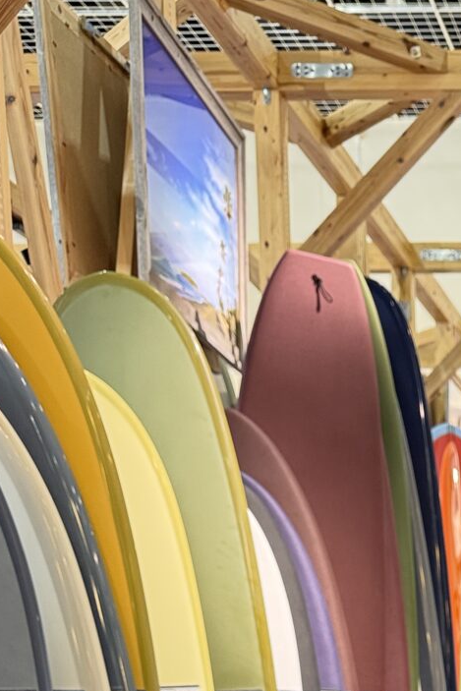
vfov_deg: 24.9
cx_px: 693
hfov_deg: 17.3
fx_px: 1363
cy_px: 887
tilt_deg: -7.3
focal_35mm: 71
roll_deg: -0.6
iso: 125
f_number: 1.78
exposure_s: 1/60
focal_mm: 6.76
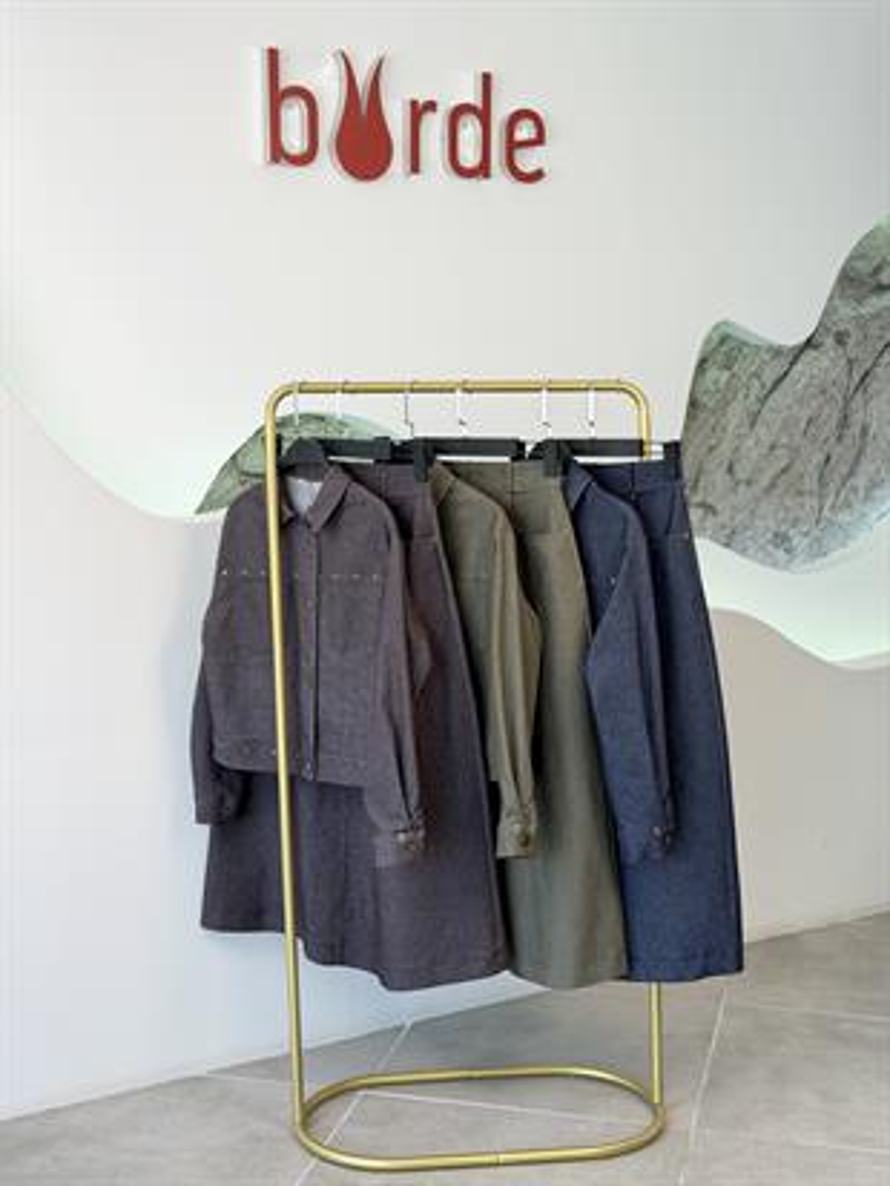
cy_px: 593
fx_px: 1645
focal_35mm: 48
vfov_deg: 39.6
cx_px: 445
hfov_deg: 30.3
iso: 50
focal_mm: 6.76
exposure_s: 1/204
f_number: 1.78
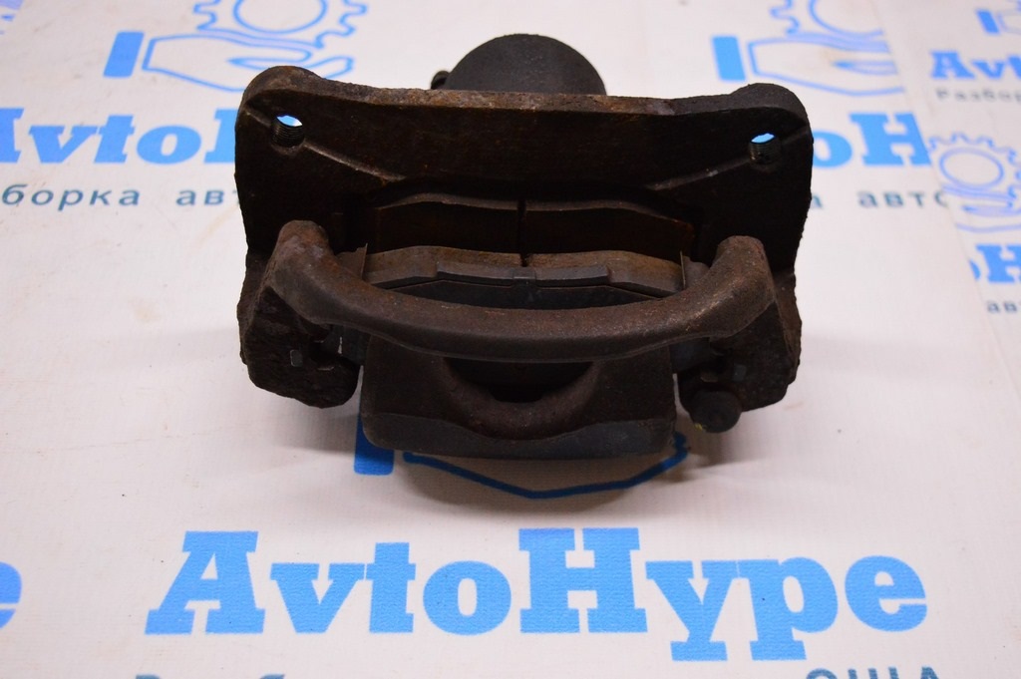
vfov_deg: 26.4
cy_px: 340
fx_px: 1445
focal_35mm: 51
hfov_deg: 38.9
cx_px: 510
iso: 3200
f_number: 4.5
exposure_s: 1/320
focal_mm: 34
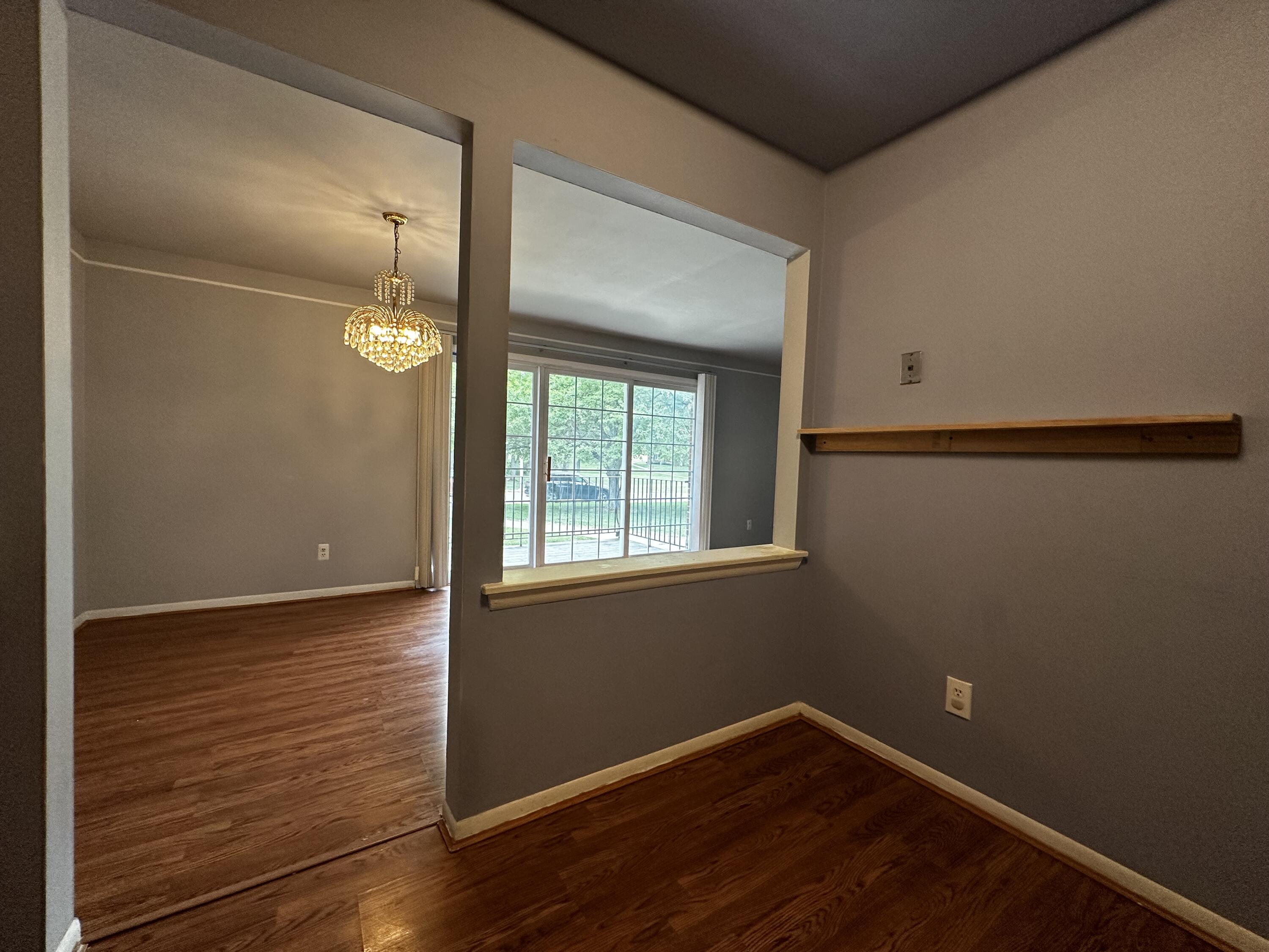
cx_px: 634
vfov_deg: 85.7
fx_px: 513
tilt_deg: -1.0
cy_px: 476
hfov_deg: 102.1
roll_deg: -1.4
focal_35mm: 14
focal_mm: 2.22
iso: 200
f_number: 2.2
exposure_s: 1/120
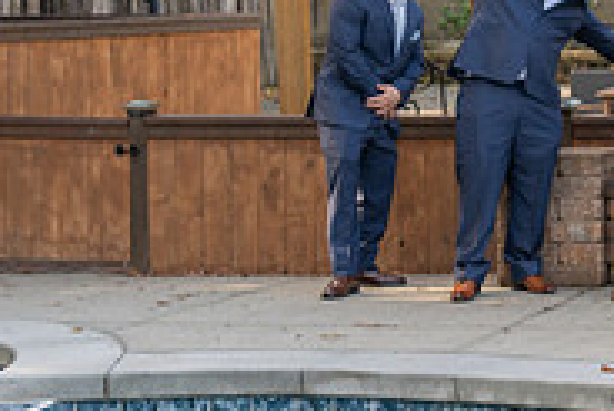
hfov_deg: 15.0
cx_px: 934
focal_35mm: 126
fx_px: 2151
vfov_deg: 10.9
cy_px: 92
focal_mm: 40
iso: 320
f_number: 6.3
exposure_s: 1/160
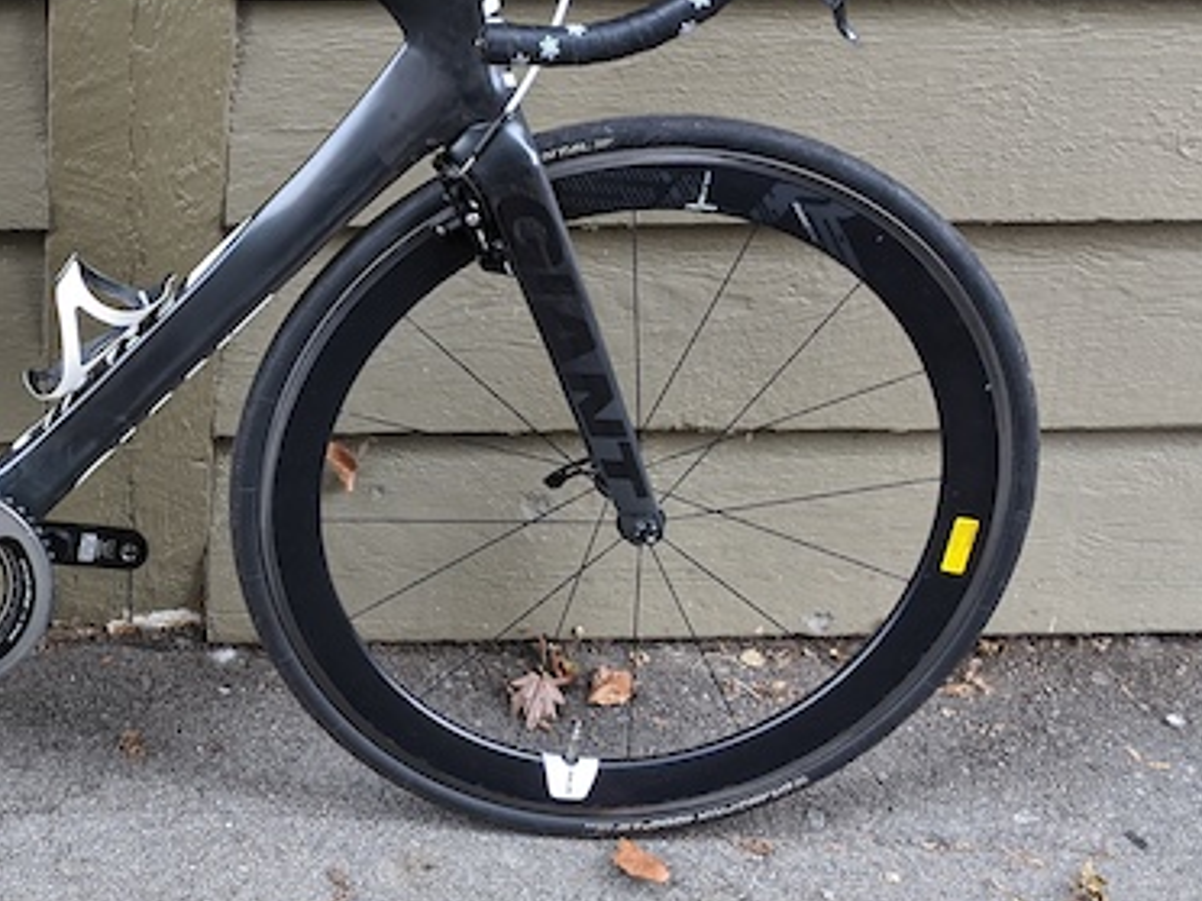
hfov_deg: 31.5
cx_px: 100
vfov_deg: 25.1
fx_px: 2014
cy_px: 304
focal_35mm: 58
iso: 196
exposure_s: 1/124
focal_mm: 4.44
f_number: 1.8
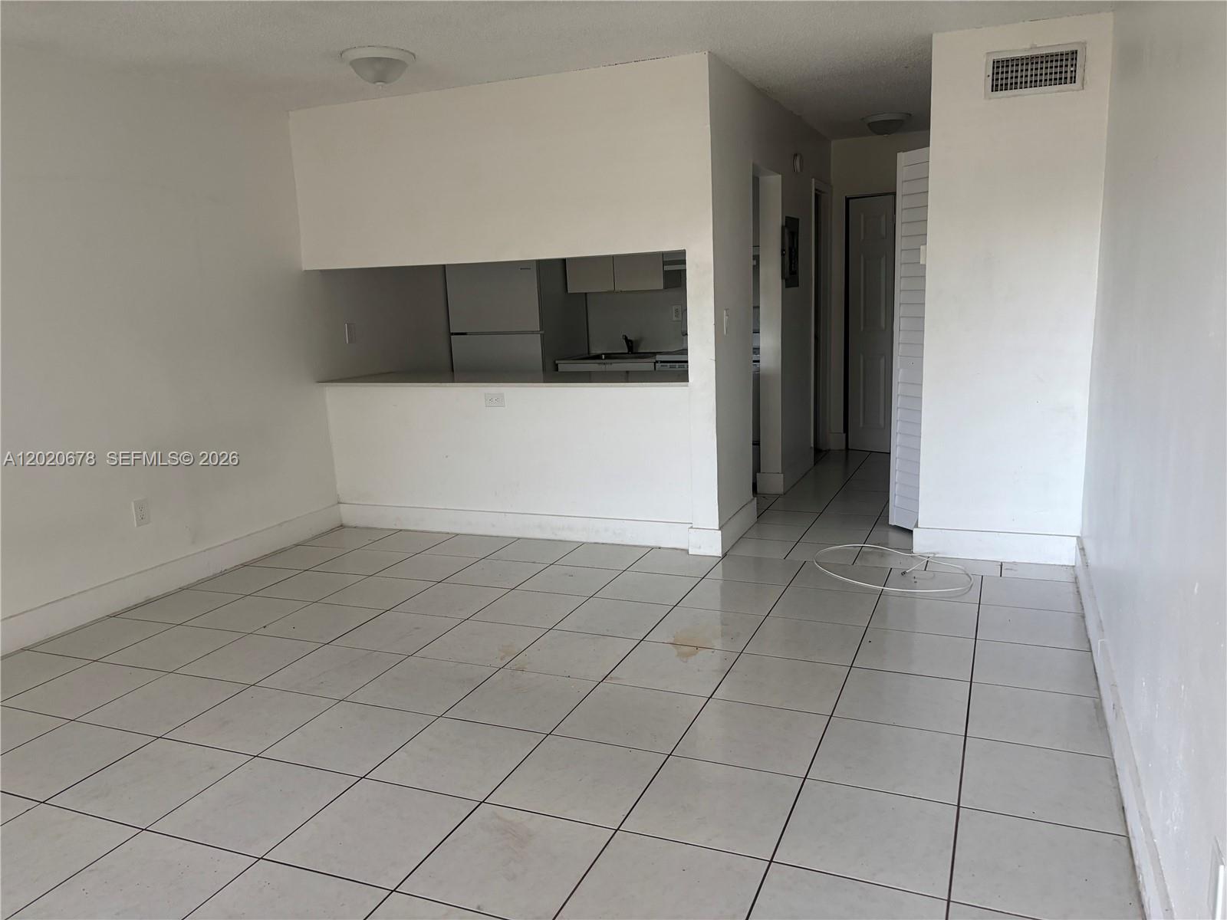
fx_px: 922
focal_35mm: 26
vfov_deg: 53.1
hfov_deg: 67.3
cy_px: 460
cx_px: 614
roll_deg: +2.4
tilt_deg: -12.4
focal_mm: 5.96
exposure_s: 1/77
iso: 125
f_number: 1.6
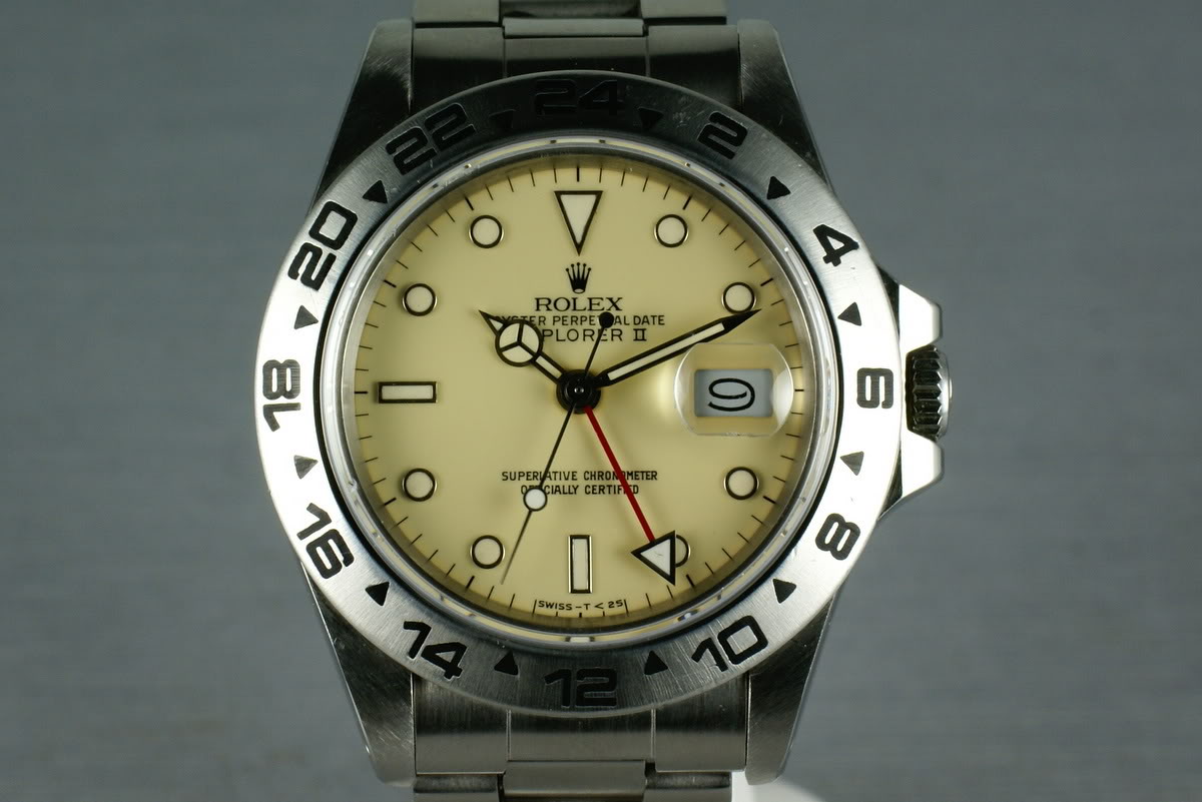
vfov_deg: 18.2
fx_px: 2505
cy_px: 401
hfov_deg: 27.0
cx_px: 601
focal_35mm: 75
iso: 100
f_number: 13
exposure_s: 1/15
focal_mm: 50
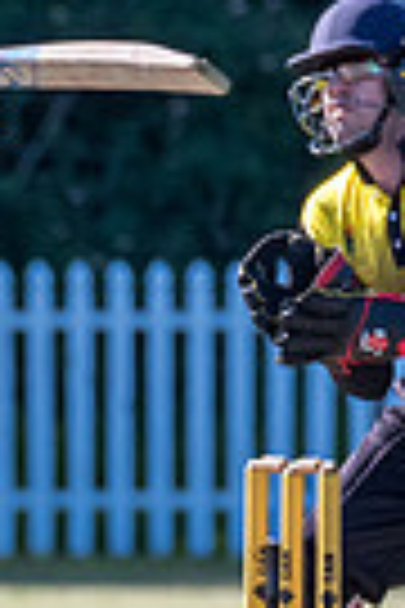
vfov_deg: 0.8
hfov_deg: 0.5
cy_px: 340
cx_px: -295
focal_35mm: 2565
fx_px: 43281
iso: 1000
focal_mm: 450
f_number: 6
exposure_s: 1/2000
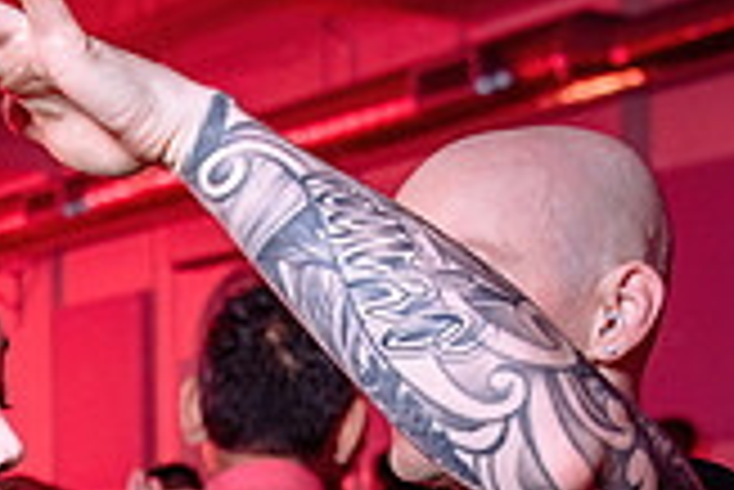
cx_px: -180
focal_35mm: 101
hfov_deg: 18.9
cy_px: 703
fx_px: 2061
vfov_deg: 13.0
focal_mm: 26
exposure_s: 1/80
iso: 800
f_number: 3.2
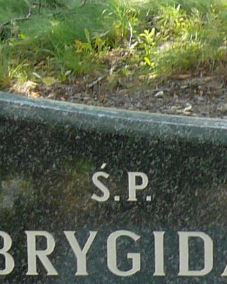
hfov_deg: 6.3
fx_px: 2075
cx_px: 162
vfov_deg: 7.8
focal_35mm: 247
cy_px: 344
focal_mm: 7.5
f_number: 3.5
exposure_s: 1/80
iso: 100
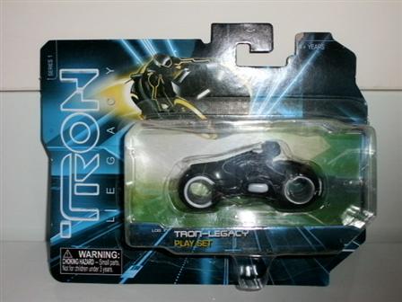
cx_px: 201
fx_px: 546
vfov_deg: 30.9
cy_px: 151
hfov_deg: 40.4
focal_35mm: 47
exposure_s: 1/60
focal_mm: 8.4
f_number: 3.3
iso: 100
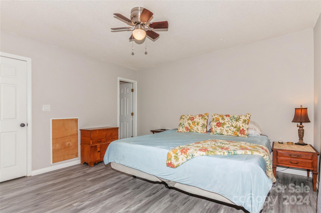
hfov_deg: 95.1
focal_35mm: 16
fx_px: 147
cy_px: 106
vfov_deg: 71.9
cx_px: 160
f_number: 8
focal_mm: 11
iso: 200
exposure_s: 1/125
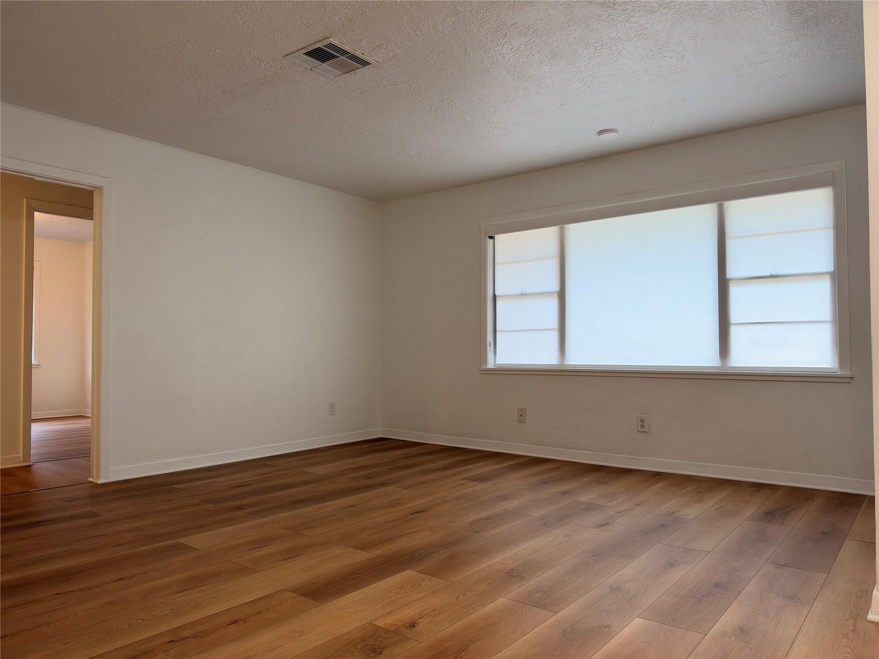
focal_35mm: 24
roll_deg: +0.3
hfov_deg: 71.6
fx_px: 609
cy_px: 330
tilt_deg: +2.0
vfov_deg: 56.8
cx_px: 440
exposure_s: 1/120
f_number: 1.8
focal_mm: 6.93
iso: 250
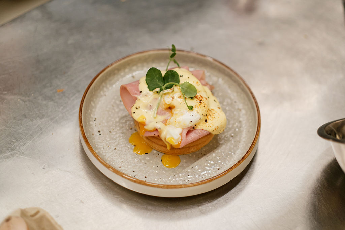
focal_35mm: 92
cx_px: 190
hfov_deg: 22.0
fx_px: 886
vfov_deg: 14.8
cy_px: 103
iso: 800
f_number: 1.6
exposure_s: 1/400
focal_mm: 56
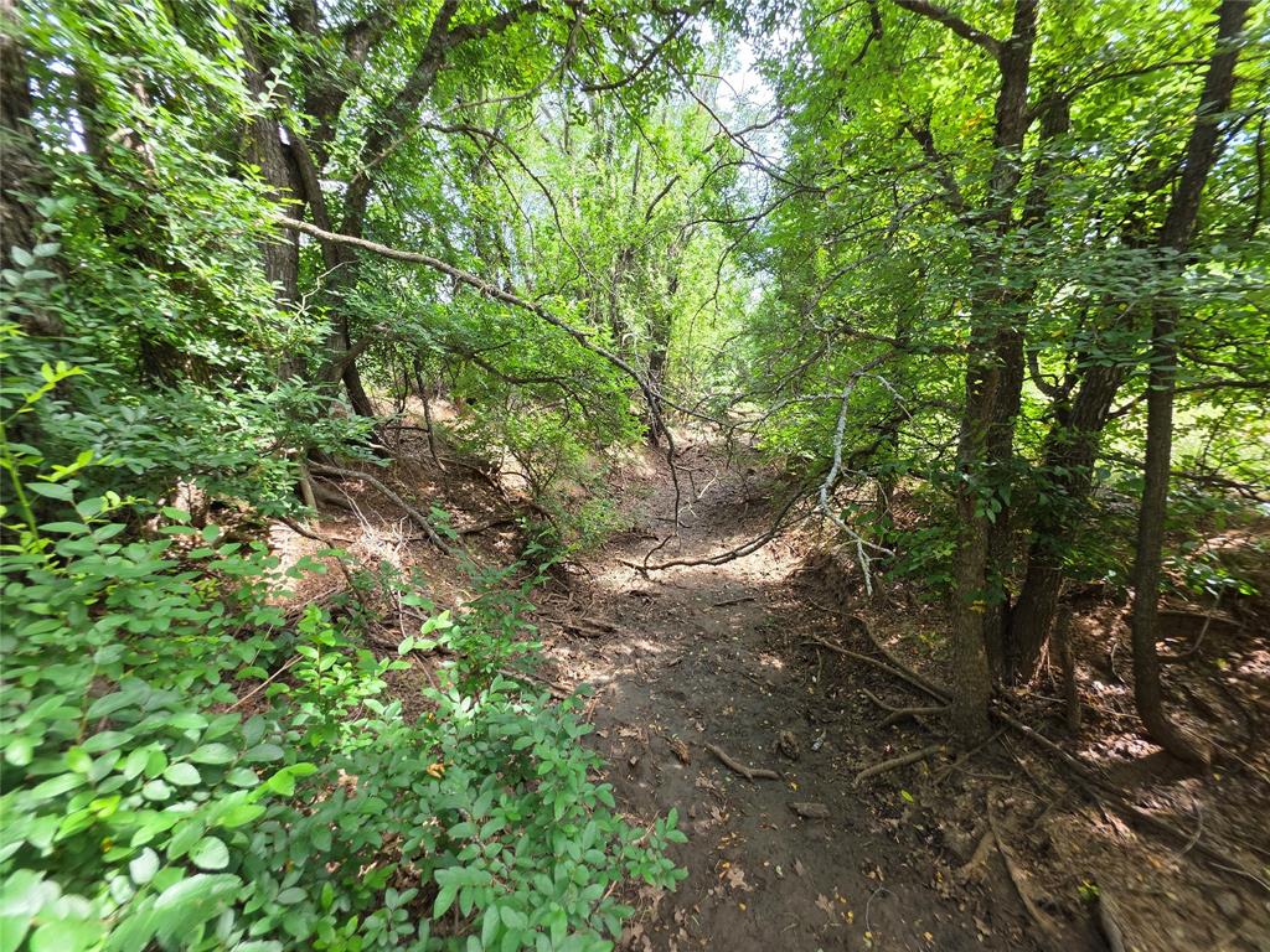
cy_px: 476
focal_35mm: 13
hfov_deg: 106.2
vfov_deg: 89.9
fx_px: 477
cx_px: 635
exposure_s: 1/120
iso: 80
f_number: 1.9
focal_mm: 2.2
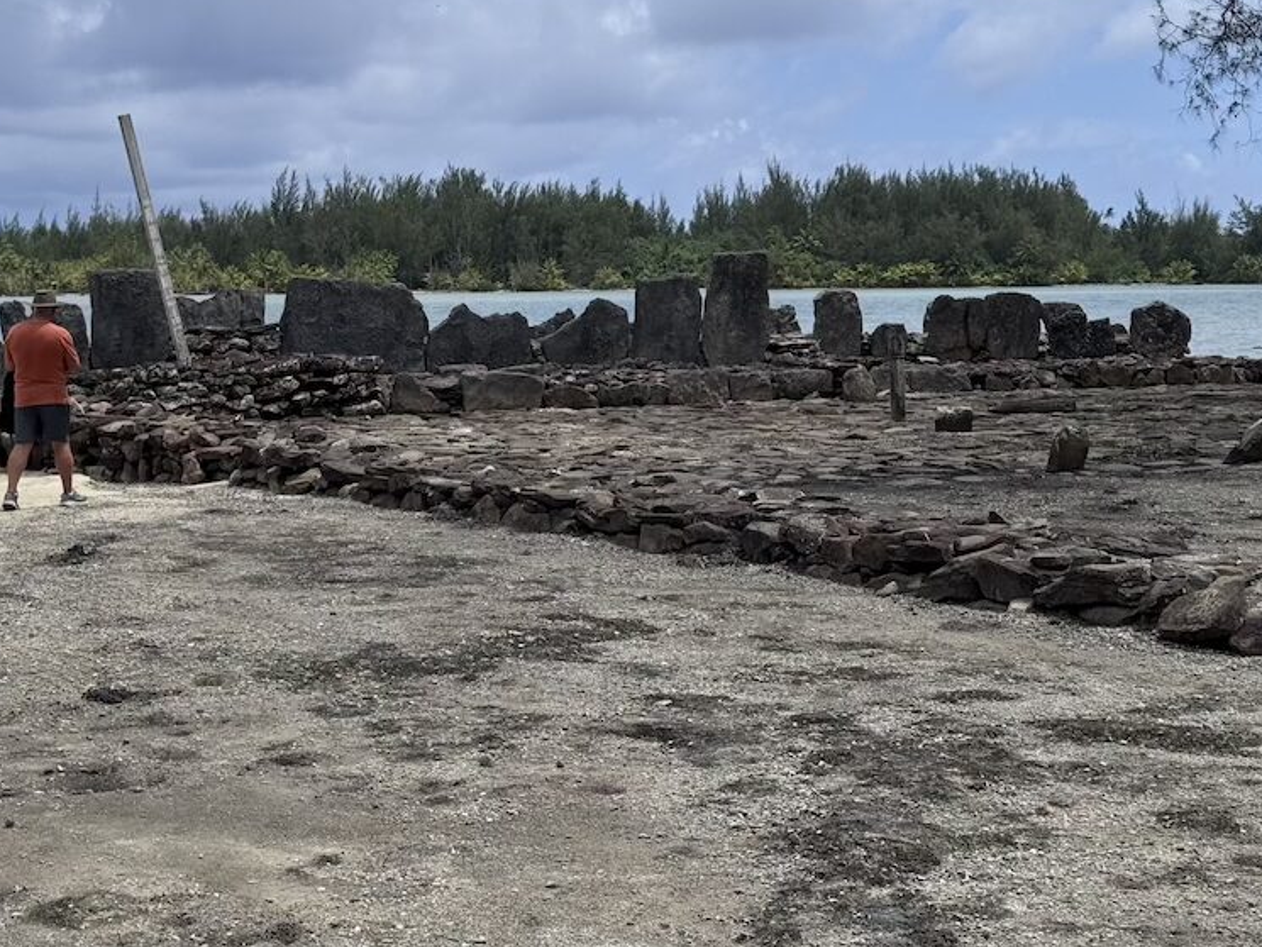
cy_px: 357
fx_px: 2407
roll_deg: +0.4
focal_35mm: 66
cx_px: 488
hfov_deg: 29.3
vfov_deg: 22.2
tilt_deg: -2.8
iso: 64
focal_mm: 6.76
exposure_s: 1/7092
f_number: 1.78
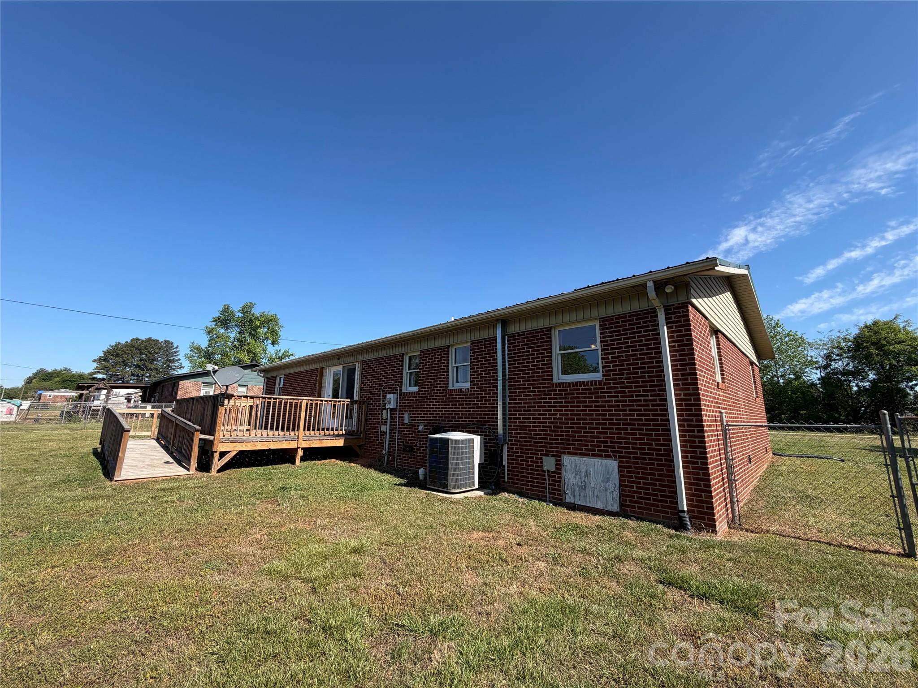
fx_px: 371
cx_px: 459
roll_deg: -0.9
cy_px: 344
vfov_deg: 85.7
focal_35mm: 14
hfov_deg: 102.1
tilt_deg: +10.6
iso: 32
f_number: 2.2
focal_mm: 2.22
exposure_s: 1/770
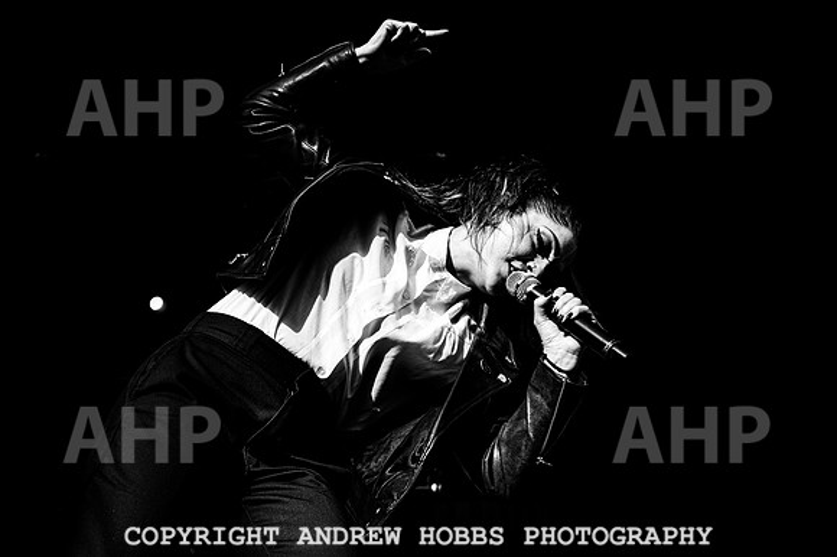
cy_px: 280
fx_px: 1290
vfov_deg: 24.4
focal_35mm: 56
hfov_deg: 35.8
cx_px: 348
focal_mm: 35
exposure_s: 1/2000
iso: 400
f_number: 4.5
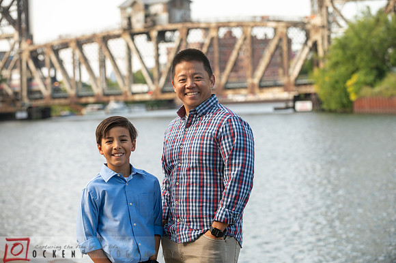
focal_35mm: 102
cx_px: 198
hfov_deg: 20.0
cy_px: 132
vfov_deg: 13.4
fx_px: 1122
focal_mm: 102
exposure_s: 1/500
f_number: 4
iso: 400
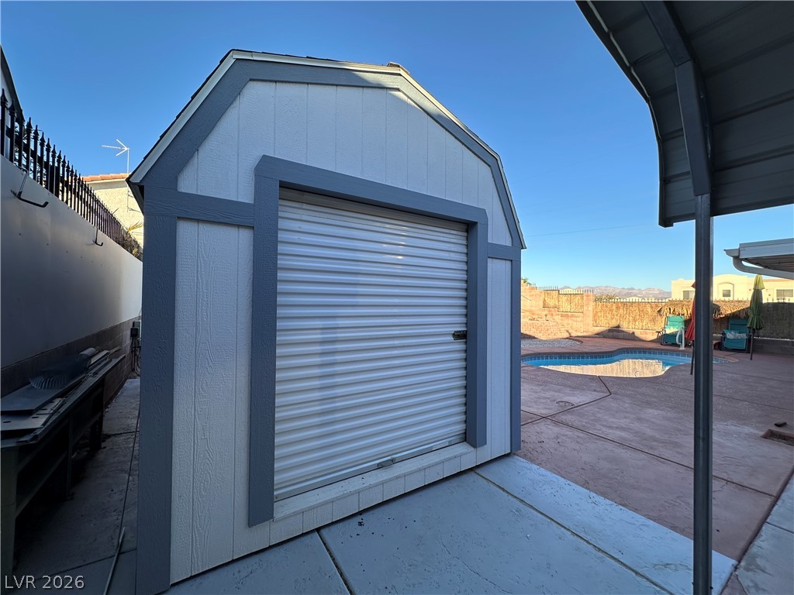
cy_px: 298
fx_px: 321
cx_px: 397
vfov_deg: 85.7
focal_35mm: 14
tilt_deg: +2.1
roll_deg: -0.8
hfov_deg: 102.1
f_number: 2.2
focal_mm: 2.22
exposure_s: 1/376
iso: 40
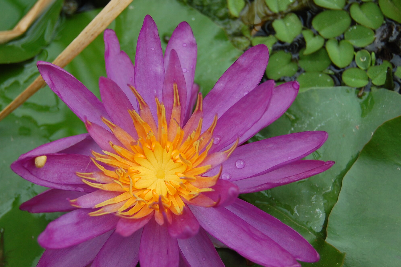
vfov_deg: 18.6
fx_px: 813
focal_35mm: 73
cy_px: 160
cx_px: 158
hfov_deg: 27.6
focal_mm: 38
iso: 320
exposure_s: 1/125
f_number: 5.6
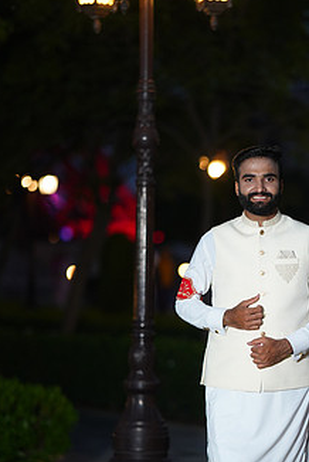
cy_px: 310
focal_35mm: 151
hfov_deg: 9.1
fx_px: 1940
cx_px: 254
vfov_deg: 13.6
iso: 1000
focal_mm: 85
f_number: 1.4
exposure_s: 1/200
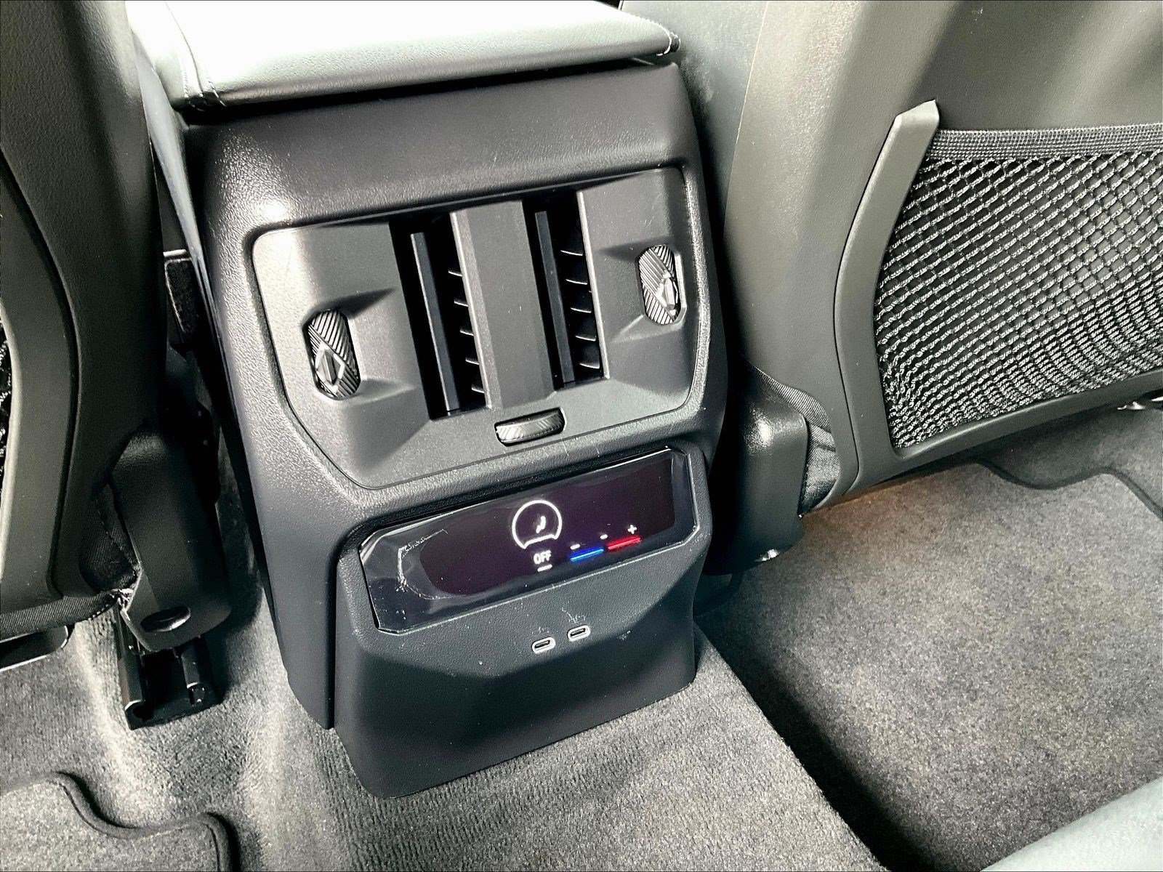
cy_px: 436
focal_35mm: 29
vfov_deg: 48.2
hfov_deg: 61.7
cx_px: 582
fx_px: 974
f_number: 1.8
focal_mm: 3
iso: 320
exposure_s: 1/48
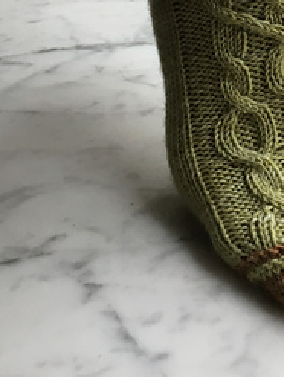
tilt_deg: -17.1
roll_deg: -1.8
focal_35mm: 75
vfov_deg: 23.8
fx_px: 818
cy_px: -67
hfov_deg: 19.2
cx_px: 269
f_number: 2.2
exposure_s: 1/30
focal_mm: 4.15
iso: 32
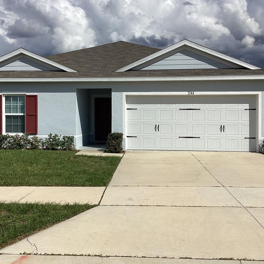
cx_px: 117
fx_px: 362
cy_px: 122
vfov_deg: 40.0
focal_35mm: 42
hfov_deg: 40.0
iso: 25
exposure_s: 1/4292
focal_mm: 3.3
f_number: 2.4
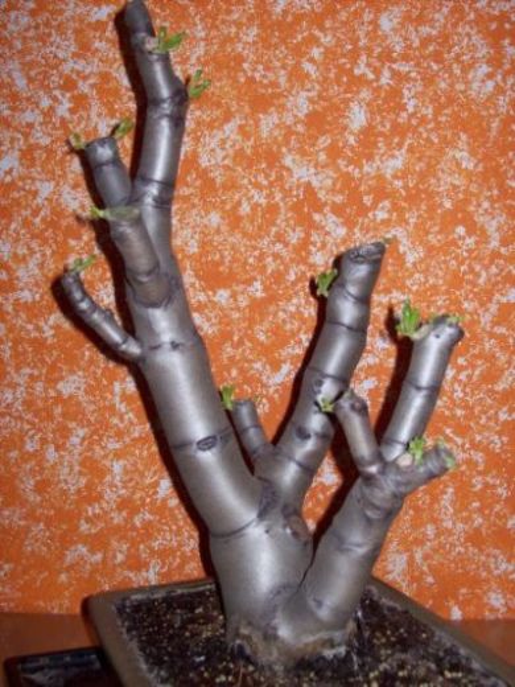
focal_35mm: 45
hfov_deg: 32.2
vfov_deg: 42.1
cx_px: 258
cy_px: 344
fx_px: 893
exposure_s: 1/73.6
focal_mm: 7.6
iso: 80
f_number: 3
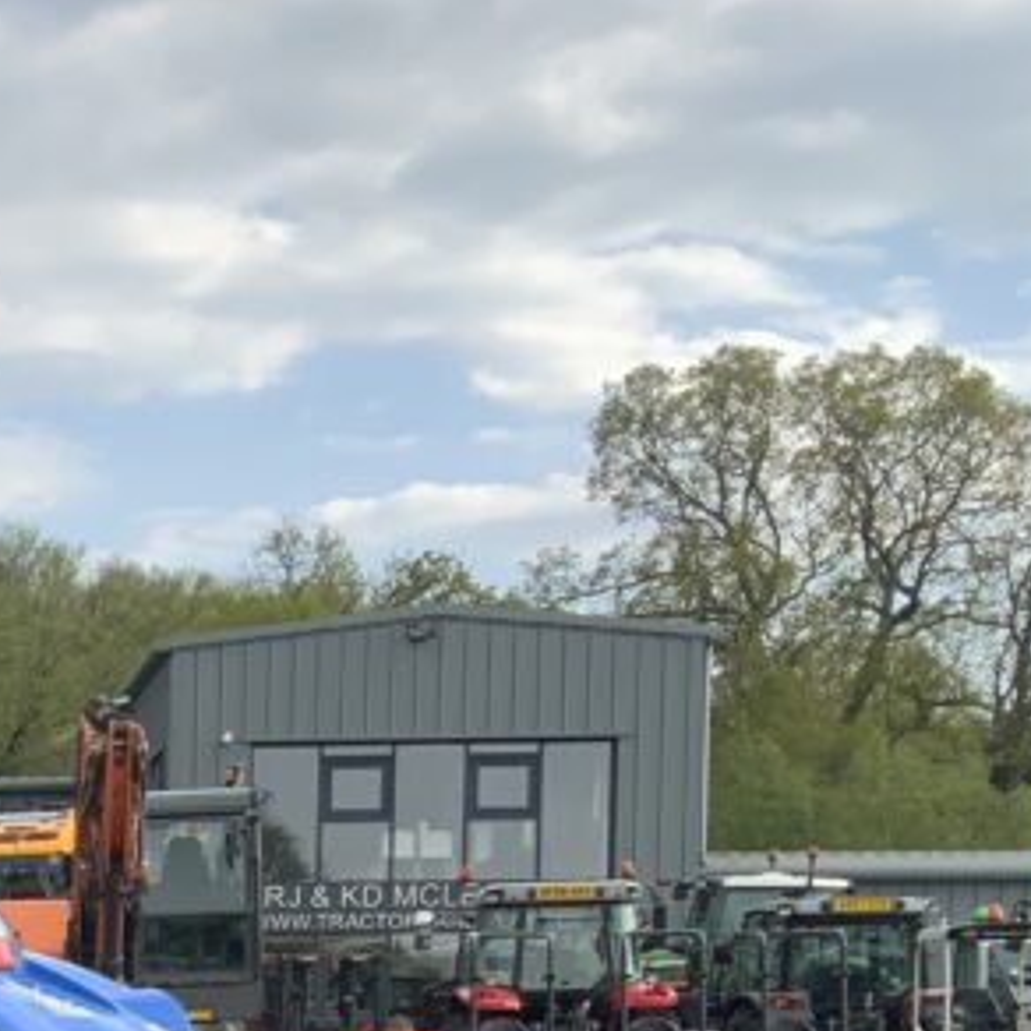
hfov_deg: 17.2
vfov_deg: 18.3
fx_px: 3033
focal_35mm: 90
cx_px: -565
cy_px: 1236
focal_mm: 3
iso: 16
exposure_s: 1/792
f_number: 1.8
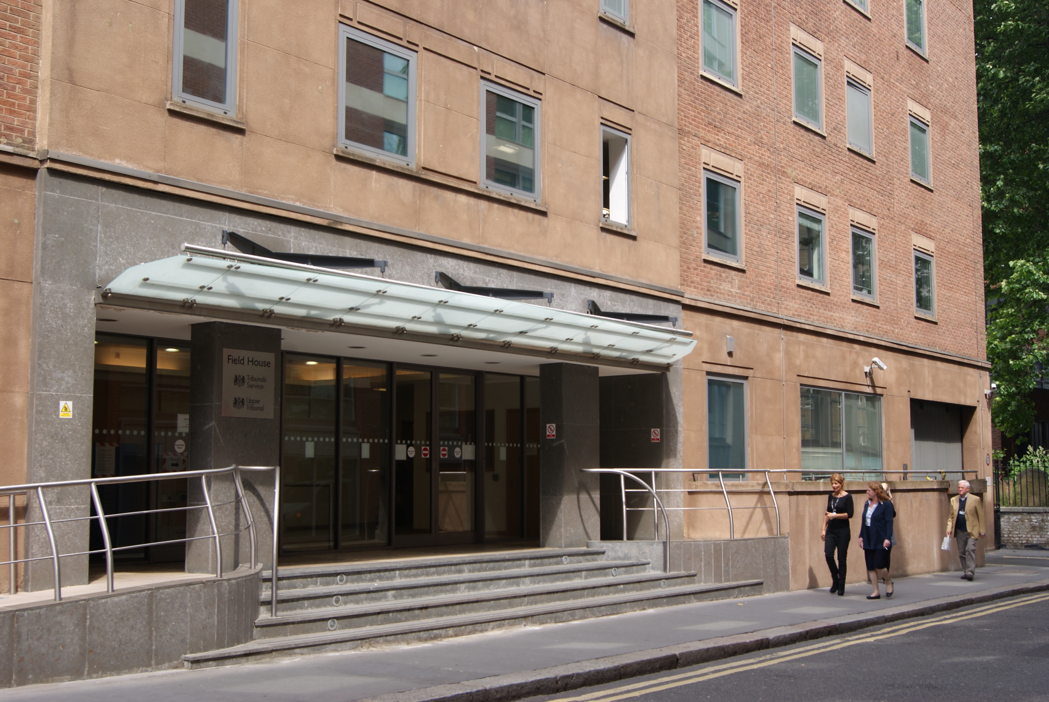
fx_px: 1225
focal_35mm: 42
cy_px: 351
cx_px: 524
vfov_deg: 32.0
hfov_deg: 46.3
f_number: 9
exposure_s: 1/80
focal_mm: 28
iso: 100
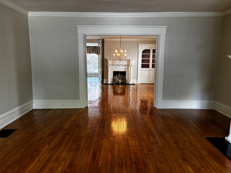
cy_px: 86
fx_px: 174
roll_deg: -0.5
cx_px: 116
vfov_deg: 53.1
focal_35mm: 26
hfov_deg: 67.3
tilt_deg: -9.0
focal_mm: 5.96
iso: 125
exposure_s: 1/60
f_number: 1.6
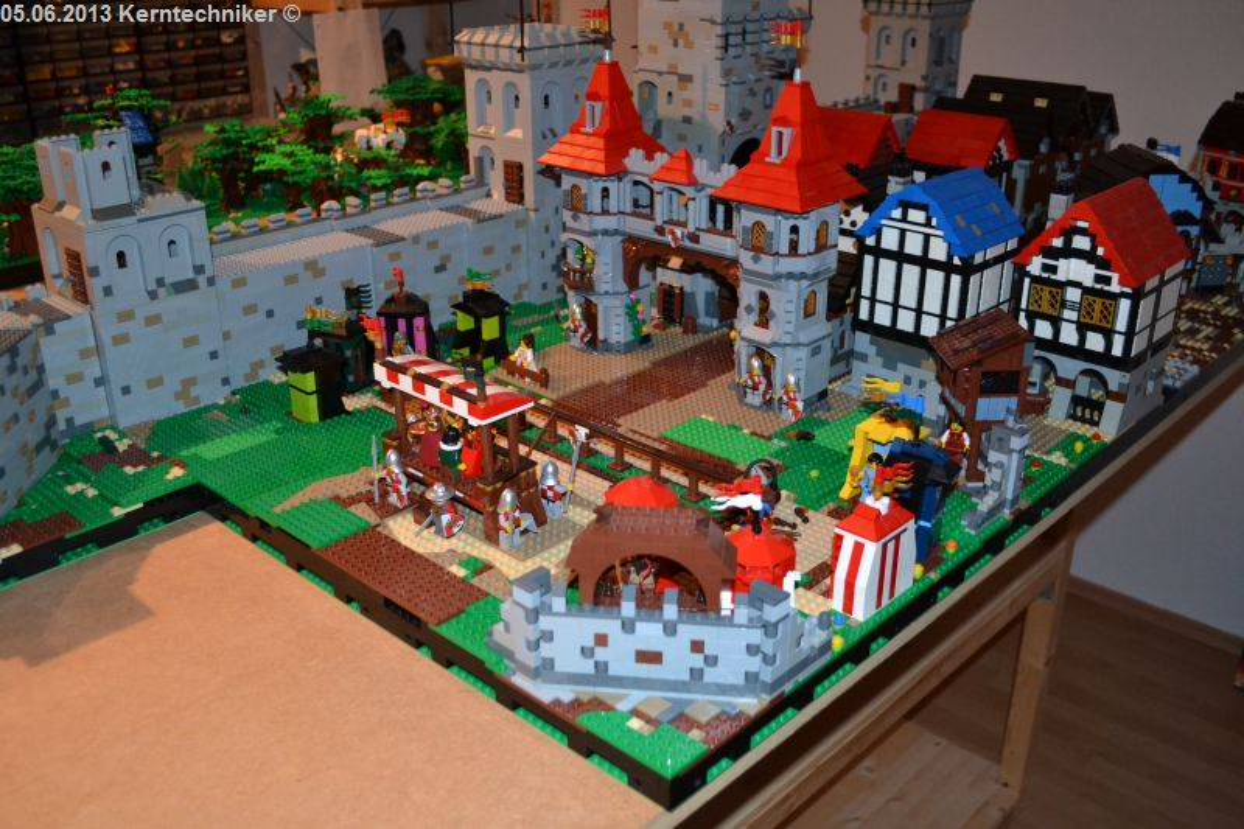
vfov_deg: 40.0
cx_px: 622
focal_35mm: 33
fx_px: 1140
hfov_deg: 57.2
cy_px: 414
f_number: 4
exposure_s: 1/60
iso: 1600
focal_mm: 22
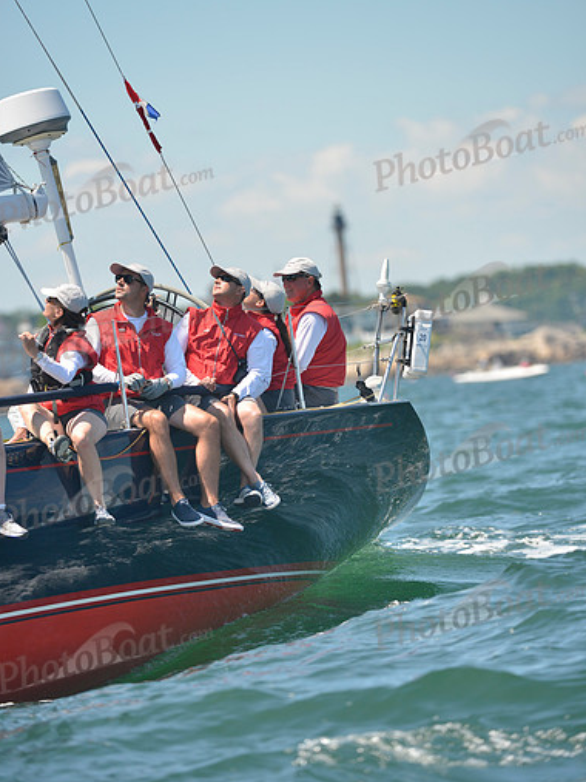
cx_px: 294
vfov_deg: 6.2
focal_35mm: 319
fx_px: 7203
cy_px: 396
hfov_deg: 4.7
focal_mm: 290
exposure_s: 1/1250
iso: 280
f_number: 4.5
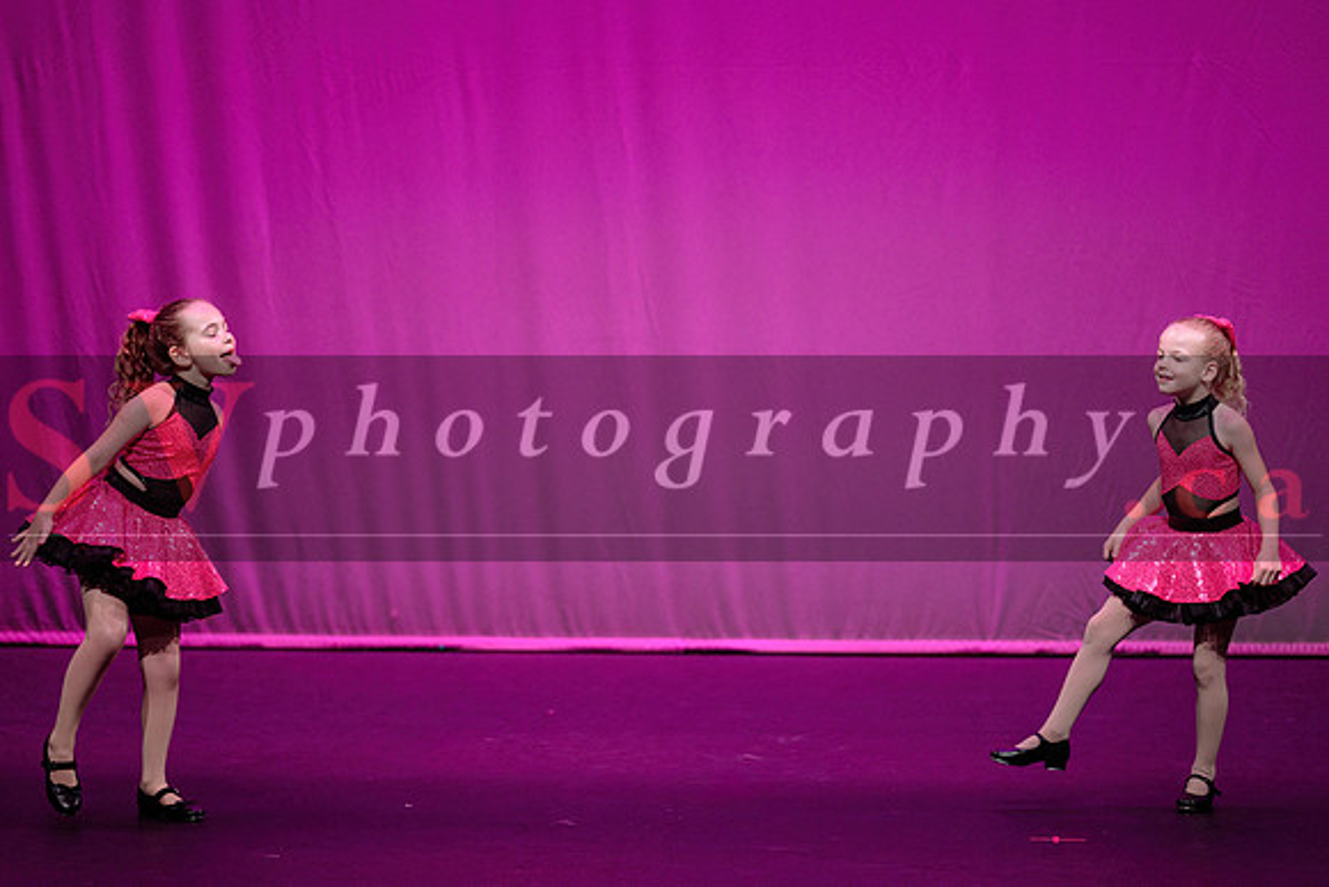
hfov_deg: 9.8
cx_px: 616
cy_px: 494
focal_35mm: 210
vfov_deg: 6.5
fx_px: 7755
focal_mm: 185
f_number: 2.8
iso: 1250
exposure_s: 1/320
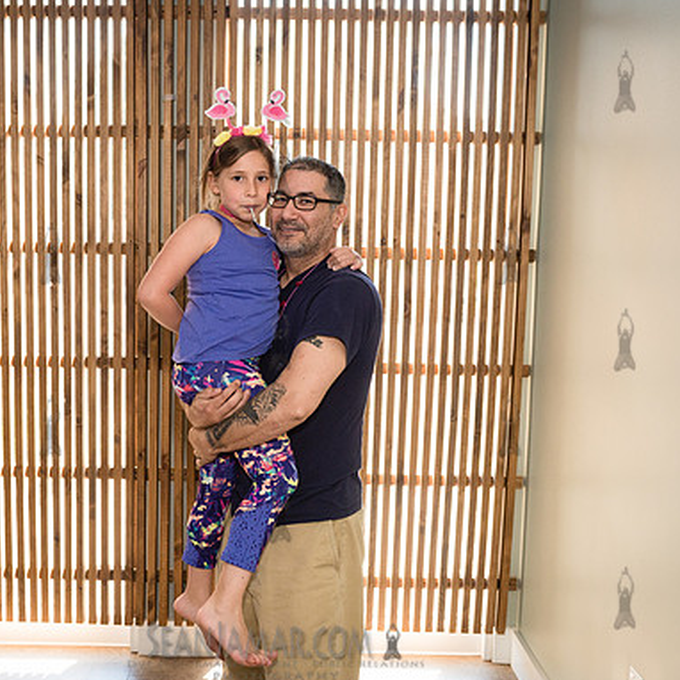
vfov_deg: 39.2
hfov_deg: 39.0
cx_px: 279
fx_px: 956
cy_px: 339
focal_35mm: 43
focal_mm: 31
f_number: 4.5
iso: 1600
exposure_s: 1/640
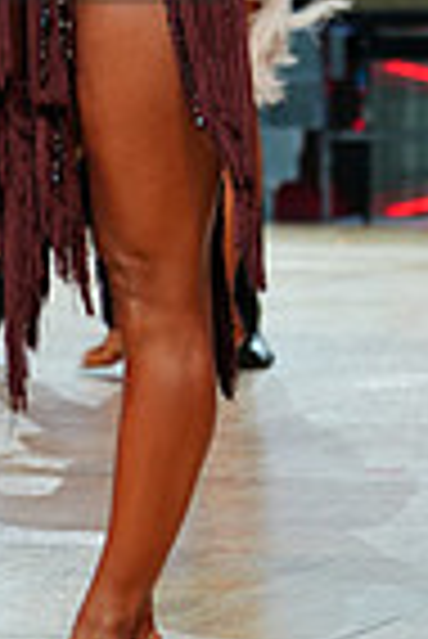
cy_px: -144
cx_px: -385
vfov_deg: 6.1
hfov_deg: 4.0
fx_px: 6013
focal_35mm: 338
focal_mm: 83
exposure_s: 1/400
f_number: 2.8
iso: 500
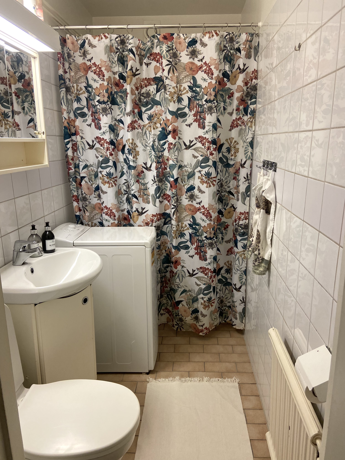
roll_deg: +0.3
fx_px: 346
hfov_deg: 53.1
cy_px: 230
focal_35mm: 26
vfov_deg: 67.3
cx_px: 172
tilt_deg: -13.4
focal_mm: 4.25
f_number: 1.8
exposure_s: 1/100
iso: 125
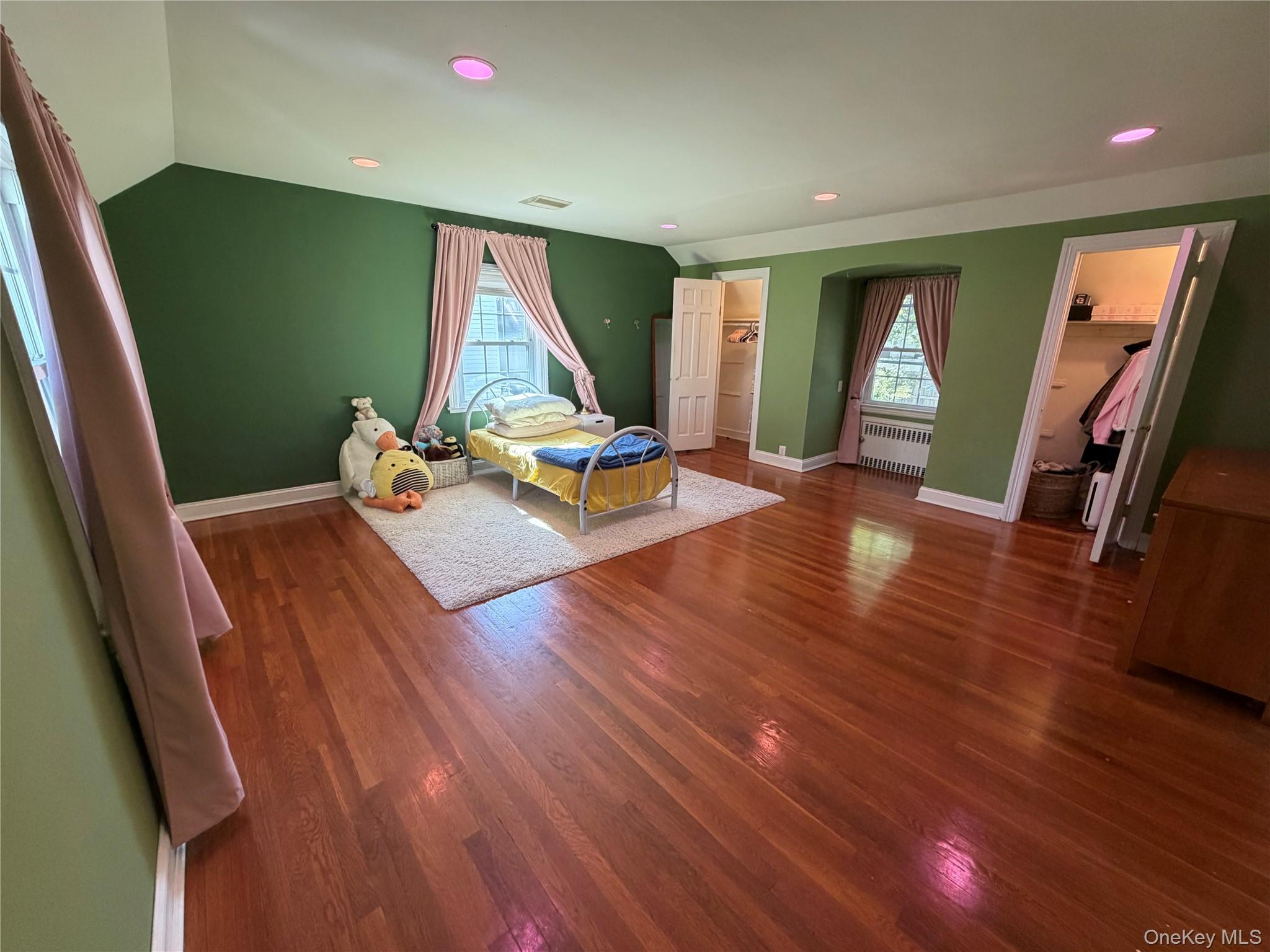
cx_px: 635
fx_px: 514
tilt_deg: -15.2
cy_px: 476
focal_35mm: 14
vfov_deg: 85.7
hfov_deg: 102.1
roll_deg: -0.7
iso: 320
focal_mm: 2.22
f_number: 2.2
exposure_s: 1/120
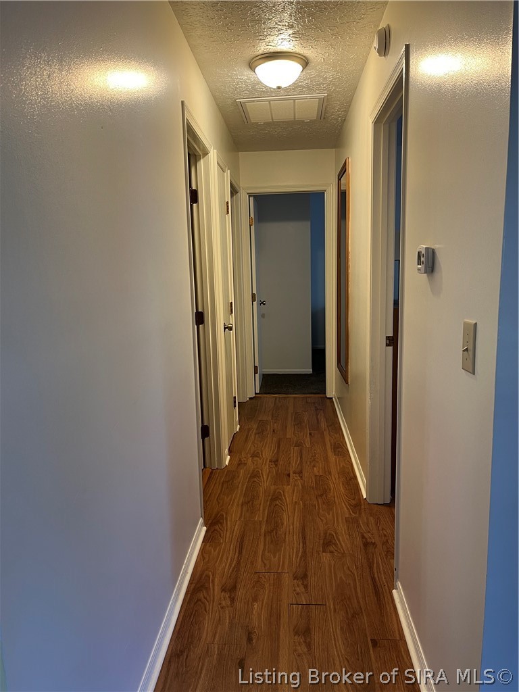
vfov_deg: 67.3
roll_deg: +1.9
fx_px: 520
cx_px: 260
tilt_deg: -9.3
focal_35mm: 26
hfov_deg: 53.1
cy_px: 346
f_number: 1.6
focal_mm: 5.1
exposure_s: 1/60
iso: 100
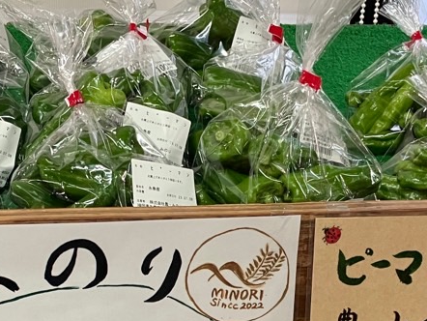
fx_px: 1000
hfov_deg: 24.1
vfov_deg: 18.0
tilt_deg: -24.1
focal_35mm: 81
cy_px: 277
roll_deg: -2.5
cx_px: 172
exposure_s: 1/60
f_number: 1.8
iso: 125
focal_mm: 3.99
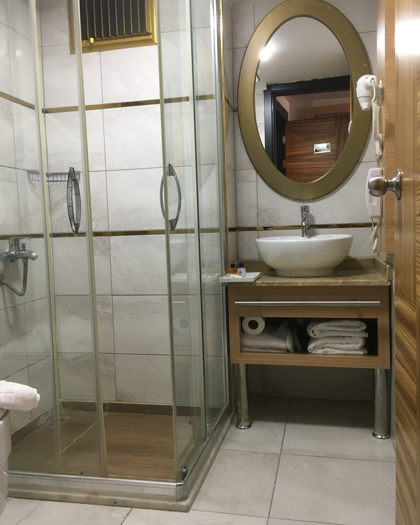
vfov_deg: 57.2
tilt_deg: -3.9
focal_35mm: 31
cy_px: 264
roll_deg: +1.9
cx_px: 207
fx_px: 482
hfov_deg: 47.1
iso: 125
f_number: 2.2
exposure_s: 1/33
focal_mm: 4.15
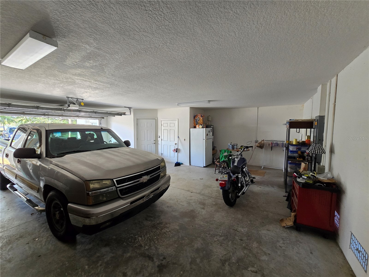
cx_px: 184
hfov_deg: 106.2
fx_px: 139
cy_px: 138
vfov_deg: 89.9
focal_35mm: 13
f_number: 2.2
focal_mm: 2.2
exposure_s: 1/60
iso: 250
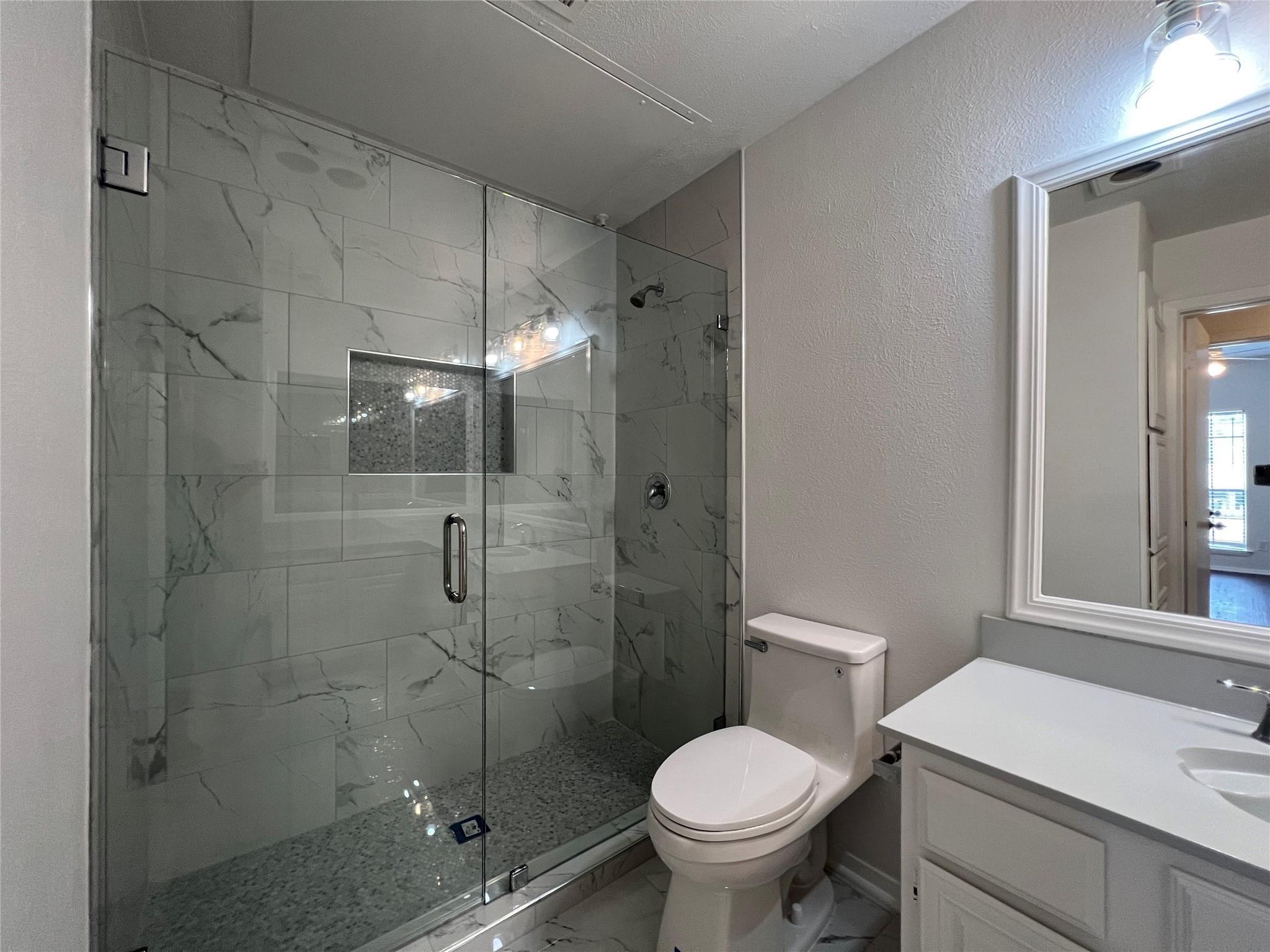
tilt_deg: -0.9
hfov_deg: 106.2
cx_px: 635
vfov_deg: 89.9
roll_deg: +0.3
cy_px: 476
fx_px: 477
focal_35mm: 13
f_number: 1.8
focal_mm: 1.57
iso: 200
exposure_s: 1/120
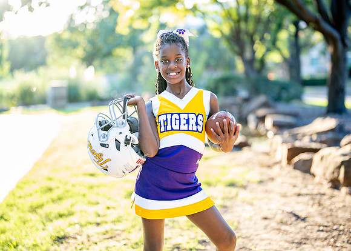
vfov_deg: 24.6
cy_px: 123
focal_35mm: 58
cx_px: 177
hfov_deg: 33.9
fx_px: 575
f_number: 1.2
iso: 250
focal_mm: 50
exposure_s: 1/400
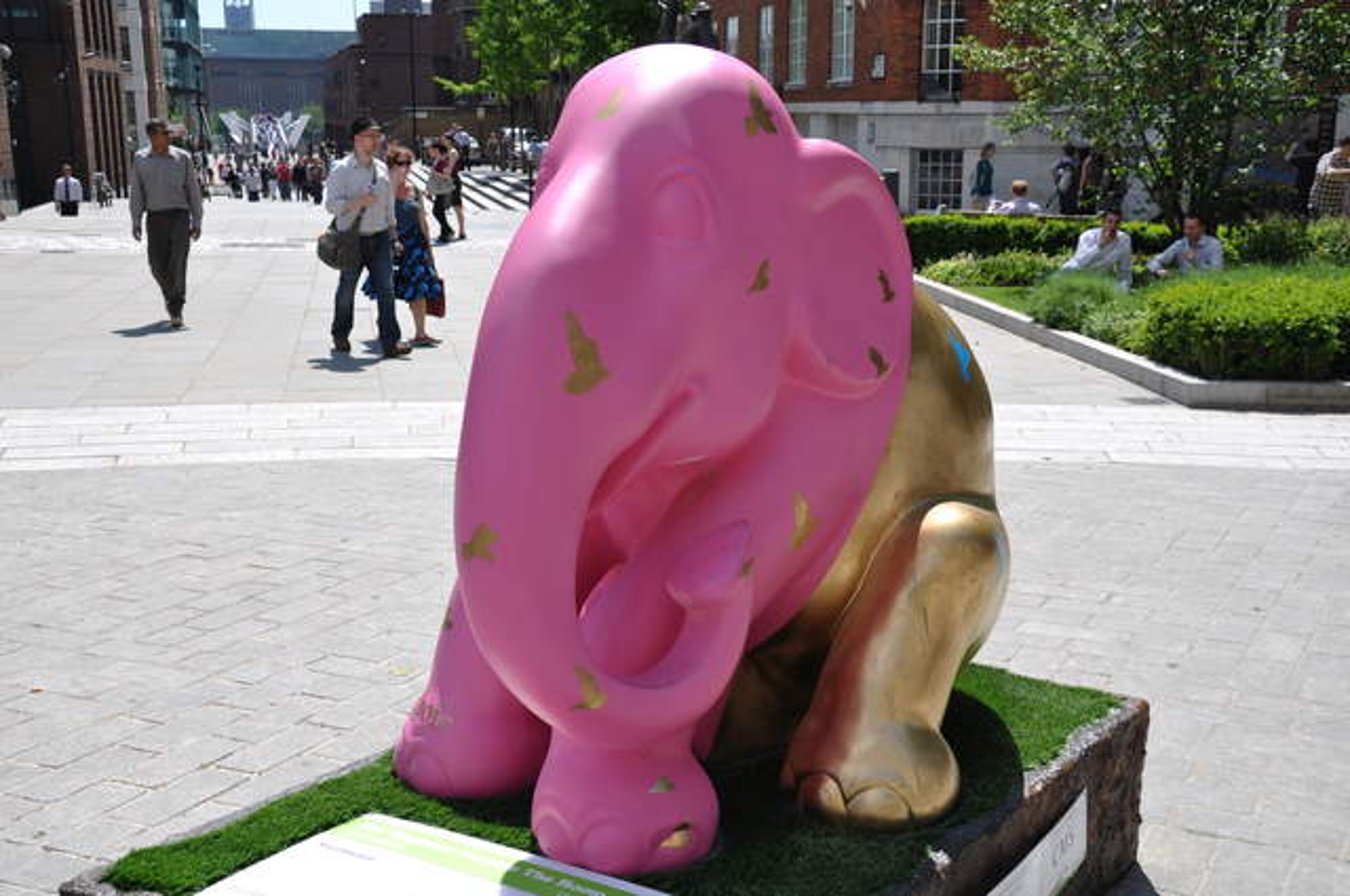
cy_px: 448
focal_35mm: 45
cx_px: 675
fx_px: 1685
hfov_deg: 43.7
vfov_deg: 29.8
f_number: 8
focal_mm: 30
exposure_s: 1/250
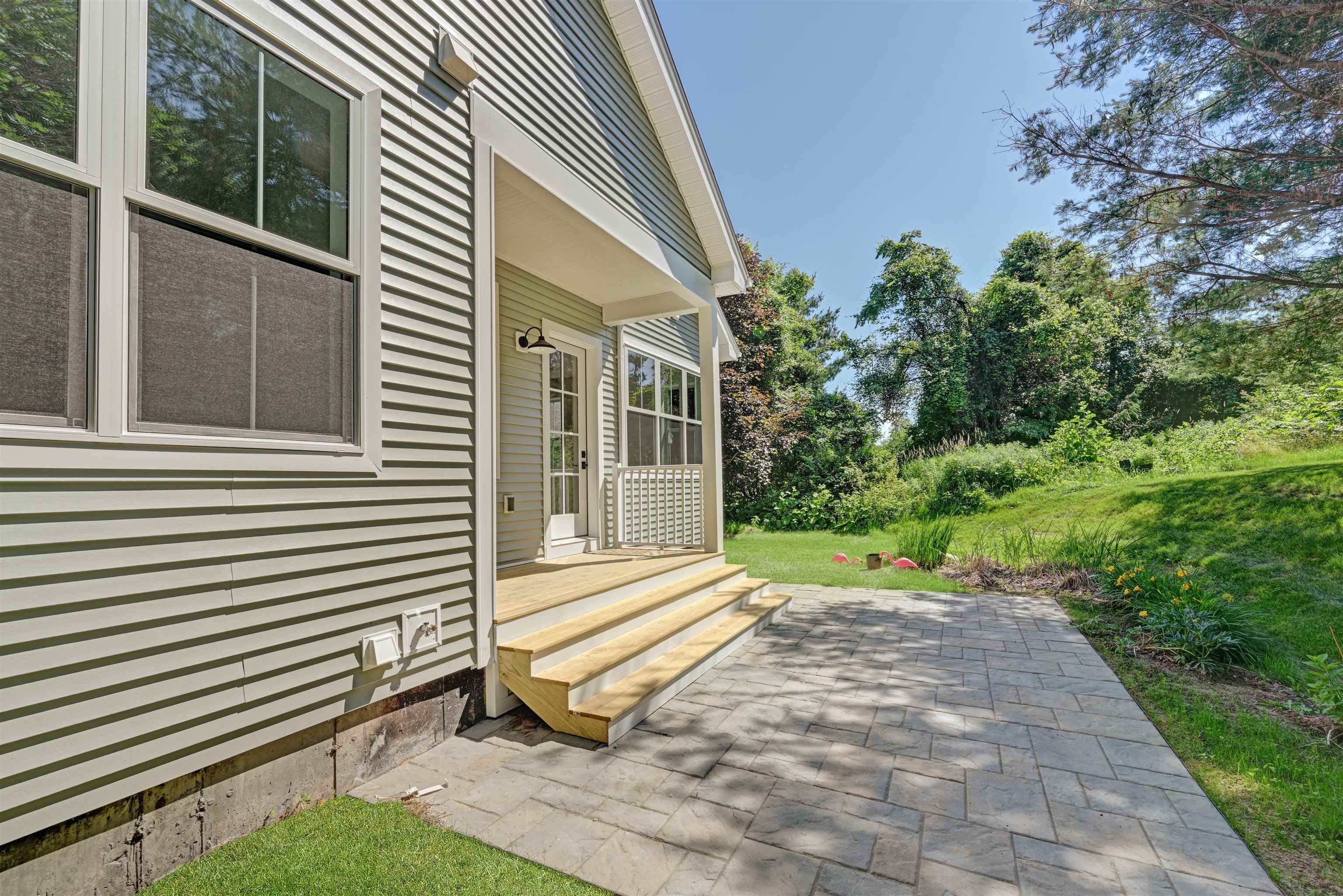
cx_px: 672
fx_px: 522
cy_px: 448
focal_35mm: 14
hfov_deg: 104.3
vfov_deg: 81.2
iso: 100
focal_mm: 14
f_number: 14
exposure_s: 1/100
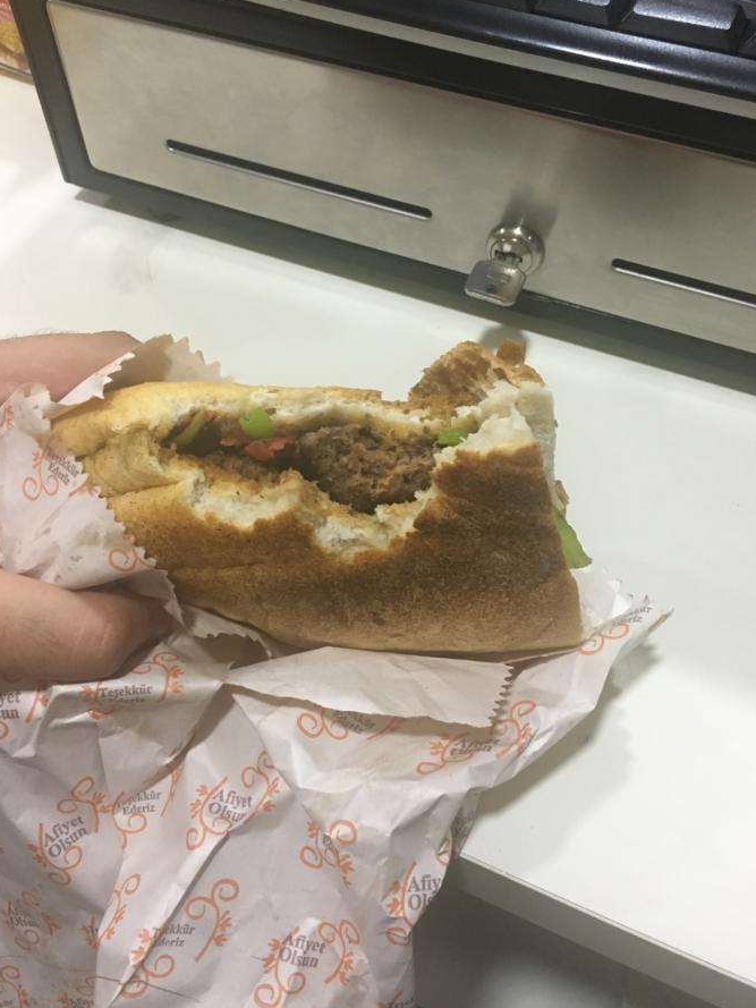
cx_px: 368
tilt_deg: -54.7
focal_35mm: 30
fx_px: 873
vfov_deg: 60.0
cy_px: 506
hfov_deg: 46.8
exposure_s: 1/33
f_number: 2.2
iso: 200
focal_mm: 4.15
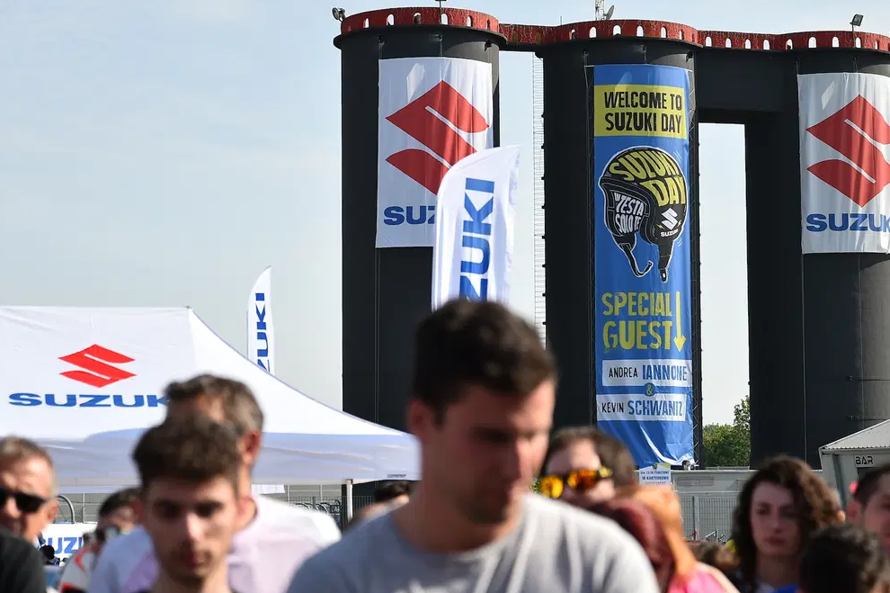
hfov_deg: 21.0
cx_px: 488
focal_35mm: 97
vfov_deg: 14.1
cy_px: 275
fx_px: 2397
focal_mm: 80
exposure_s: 1/400
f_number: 5
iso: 79
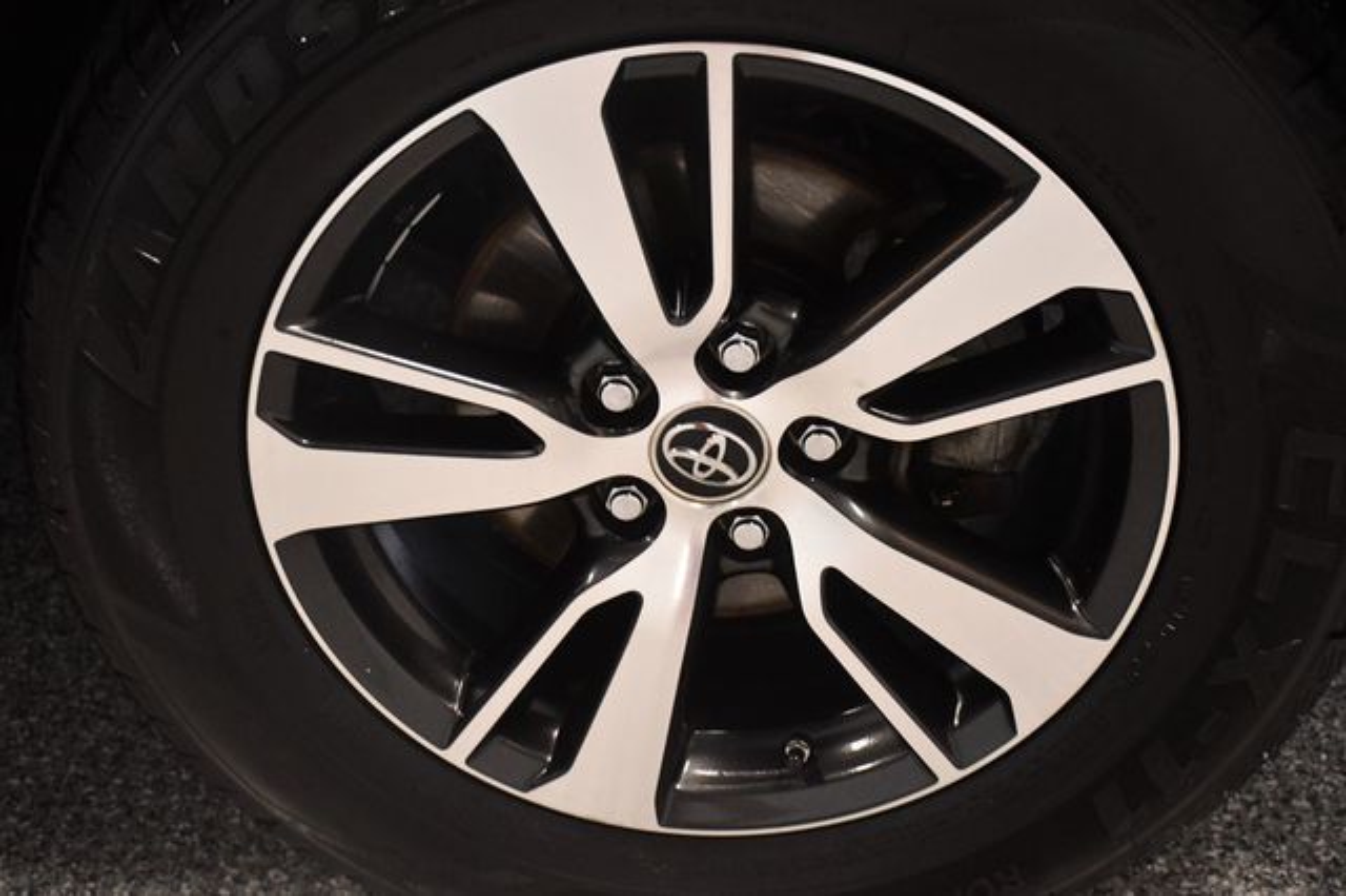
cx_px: 673
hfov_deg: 28.1
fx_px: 2690
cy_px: 448
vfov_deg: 18.9
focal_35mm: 72
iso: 3200
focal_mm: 48
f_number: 4.5
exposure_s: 1/100
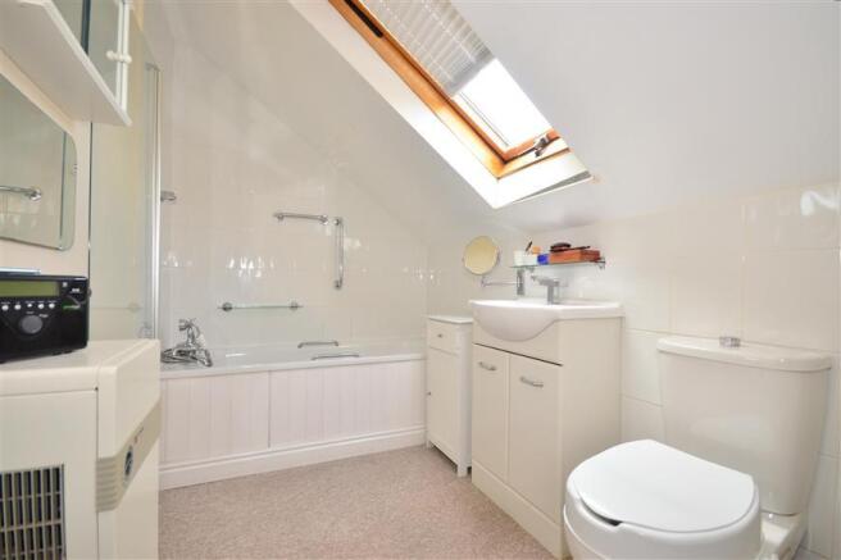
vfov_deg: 77.3
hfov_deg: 100.4
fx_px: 350
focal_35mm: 15
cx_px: 420
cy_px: 280
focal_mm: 10
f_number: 5.6
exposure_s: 1/40
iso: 400
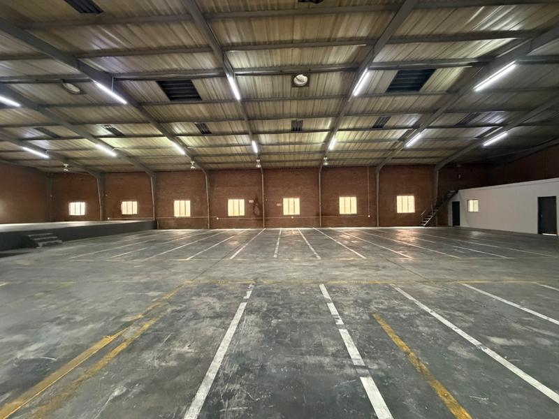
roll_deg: +2.7
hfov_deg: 102.1
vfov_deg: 85.7
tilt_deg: +1.4
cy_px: 210
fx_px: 226
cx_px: 280
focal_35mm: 14
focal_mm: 2.22
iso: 1000
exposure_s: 1/60
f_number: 2.2
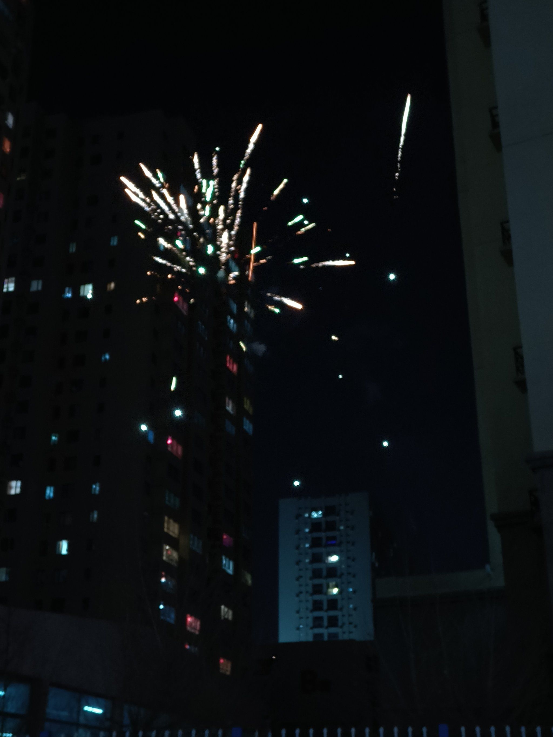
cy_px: 368
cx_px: 276
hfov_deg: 30.3
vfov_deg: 39.7
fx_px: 1022
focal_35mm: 48
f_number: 2
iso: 800
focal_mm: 7.08
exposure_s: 1/15
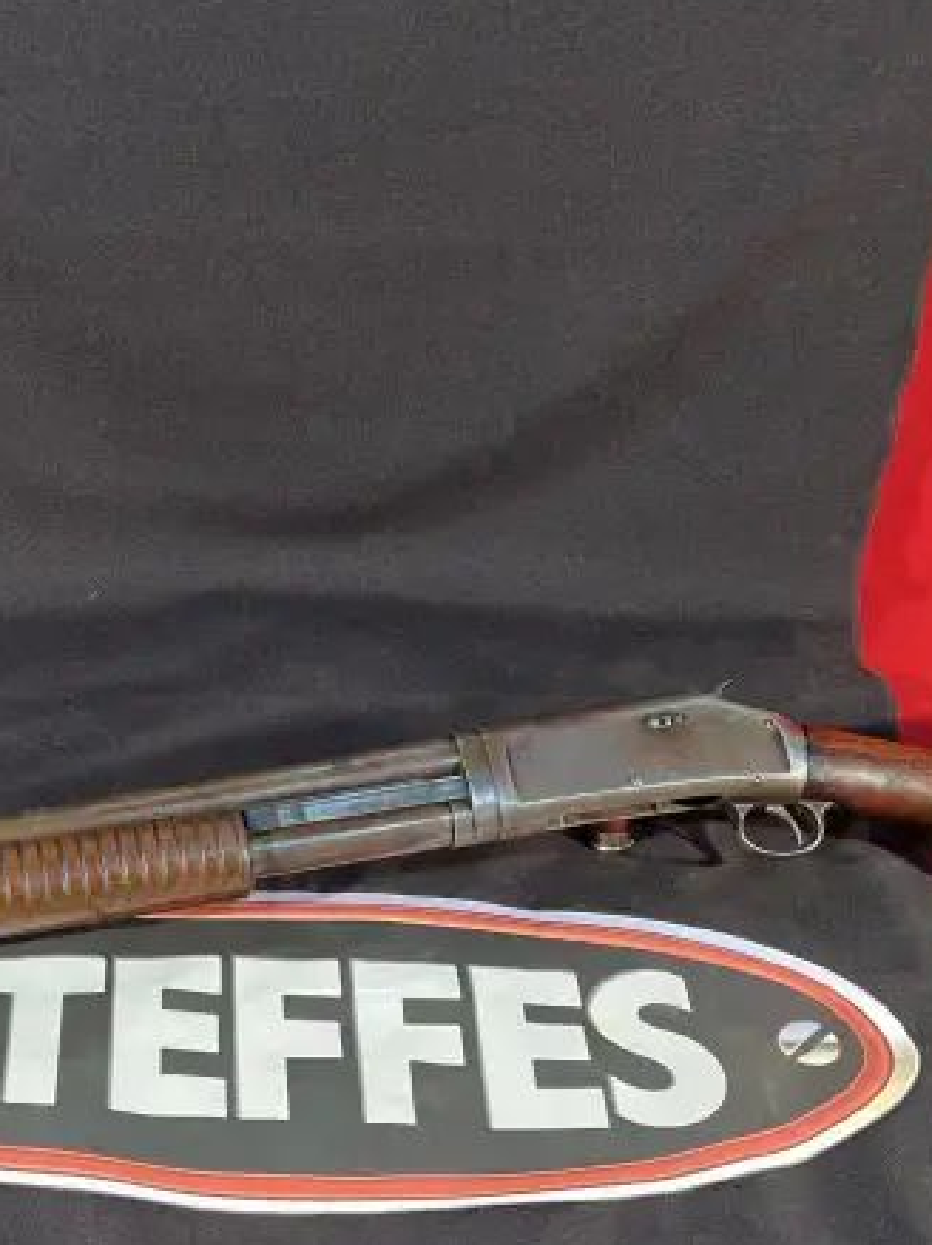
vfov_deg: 33.0
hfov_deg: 25.2
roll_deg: -1.6
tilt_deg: -44.0
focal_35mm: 57
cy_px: 964
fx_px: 2048
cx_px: 199
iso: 64
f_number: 1.5
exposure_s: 1/60
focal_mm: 5.7
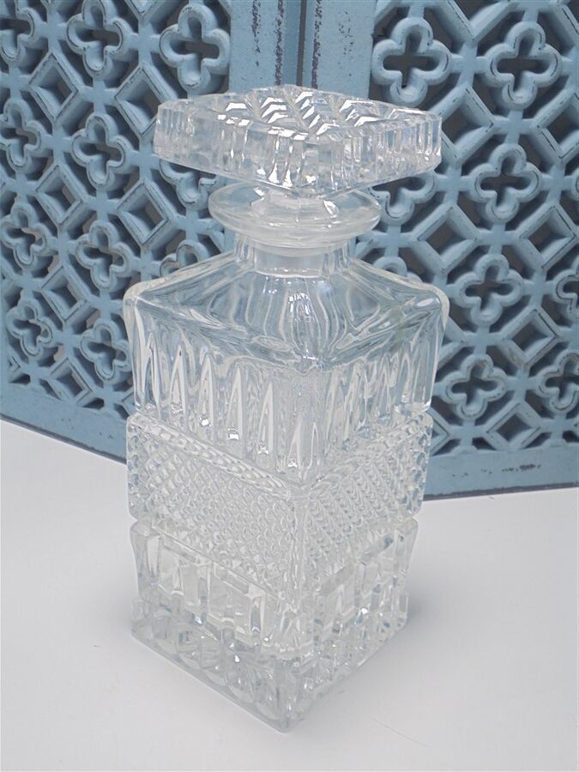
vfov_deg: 43.9
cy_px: 386
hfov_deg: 33.6
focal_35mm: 43
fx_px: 959
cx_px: 290
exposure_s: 1/30
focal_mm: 7.8
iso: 100
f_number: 4.5
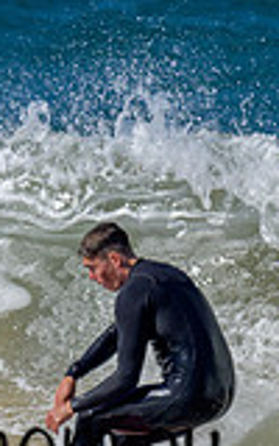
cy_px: 363
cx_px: -123
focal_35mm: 4064
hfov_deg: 0.3
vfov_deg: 0.5
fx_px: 49442
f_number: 6.3
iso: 250
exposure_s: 1/2000
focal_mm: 800
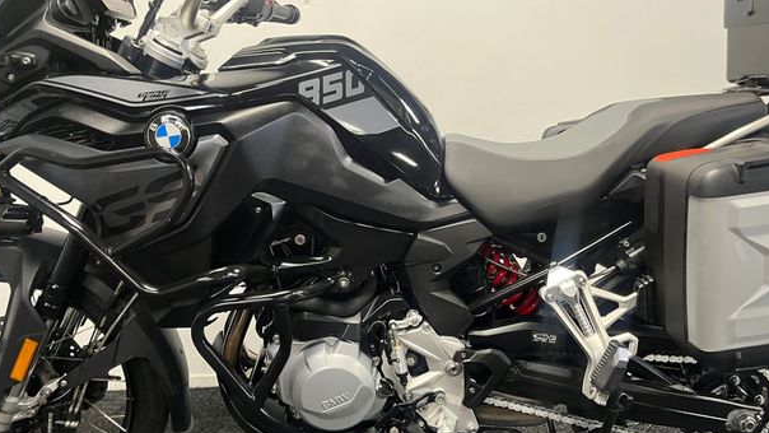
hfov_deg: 64.3
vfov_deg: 38.9
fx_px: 612
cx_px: 395
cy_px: 243
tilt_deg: -11.7
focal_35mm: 30
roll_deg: +1.5
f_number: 1.6
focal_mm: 5.1
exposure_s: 1/50
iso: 250
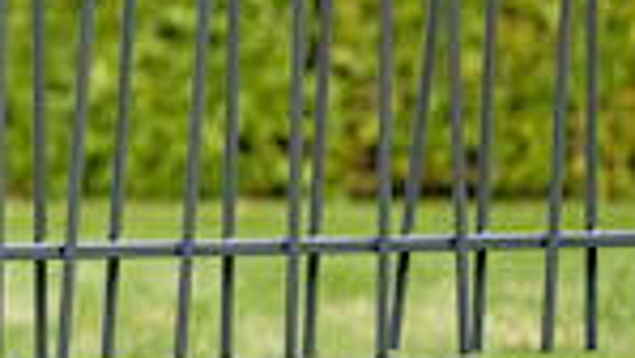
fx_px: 9586
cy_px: -130
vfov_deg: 2.1
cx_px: -290
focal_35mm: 569
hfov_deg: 3.8
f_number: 2.8
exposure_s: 1/640
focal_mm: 135
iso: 160
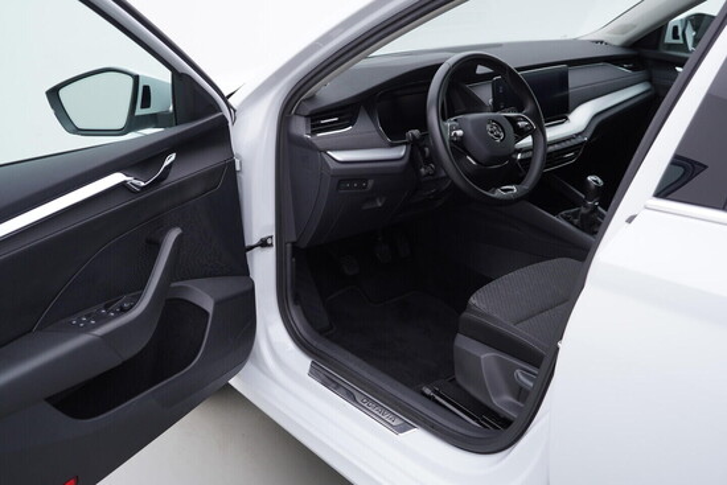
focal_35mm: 36
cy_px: 242
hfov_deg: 53.1
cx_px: 364
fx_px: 727
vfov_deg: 36.9
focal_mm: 24
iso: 125
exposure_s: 1/50
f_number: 3.2
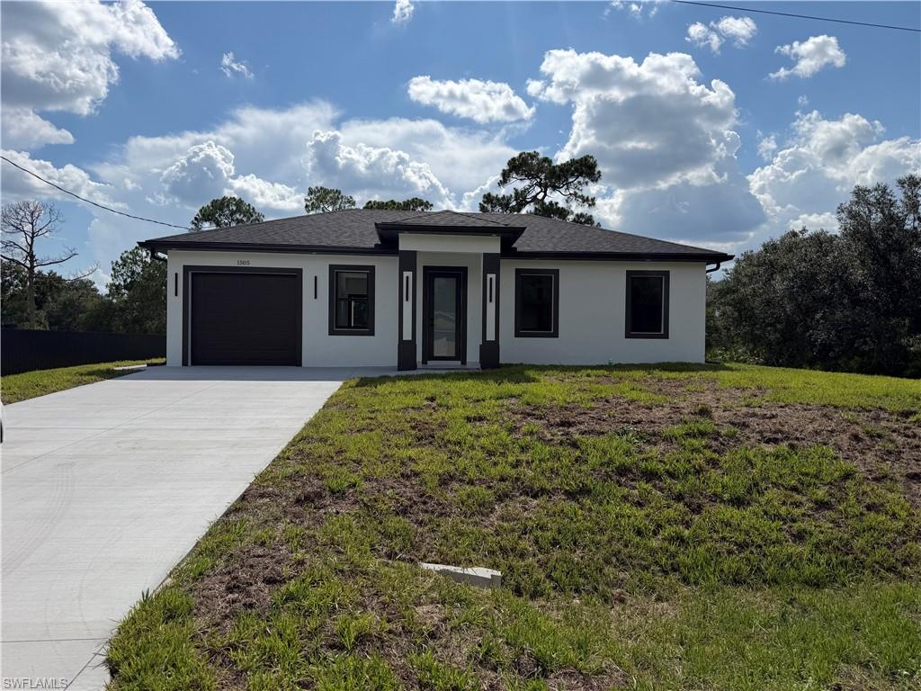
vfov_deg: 56.8
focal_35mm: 24
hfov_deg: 71.6
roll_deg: -2.8
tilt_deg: +0.3
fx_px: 639
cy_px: 346
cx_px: 460
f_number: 1.78
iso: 80
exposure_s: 1/11905
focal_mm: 6.76
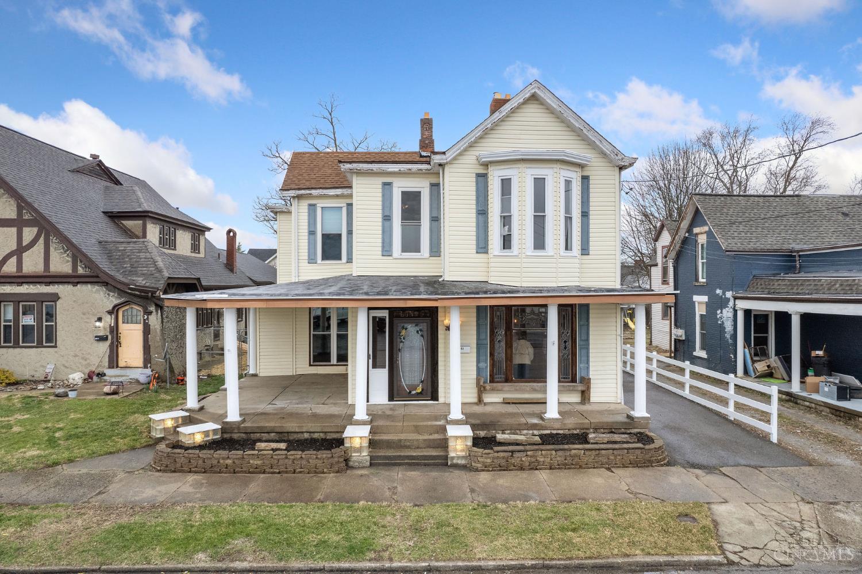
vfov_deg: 57.2
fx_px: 527
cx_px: 431
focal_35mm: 22
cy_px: 287
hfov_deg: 78.6
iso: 100
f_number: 2.8
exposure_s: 1/640
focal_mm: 8.38
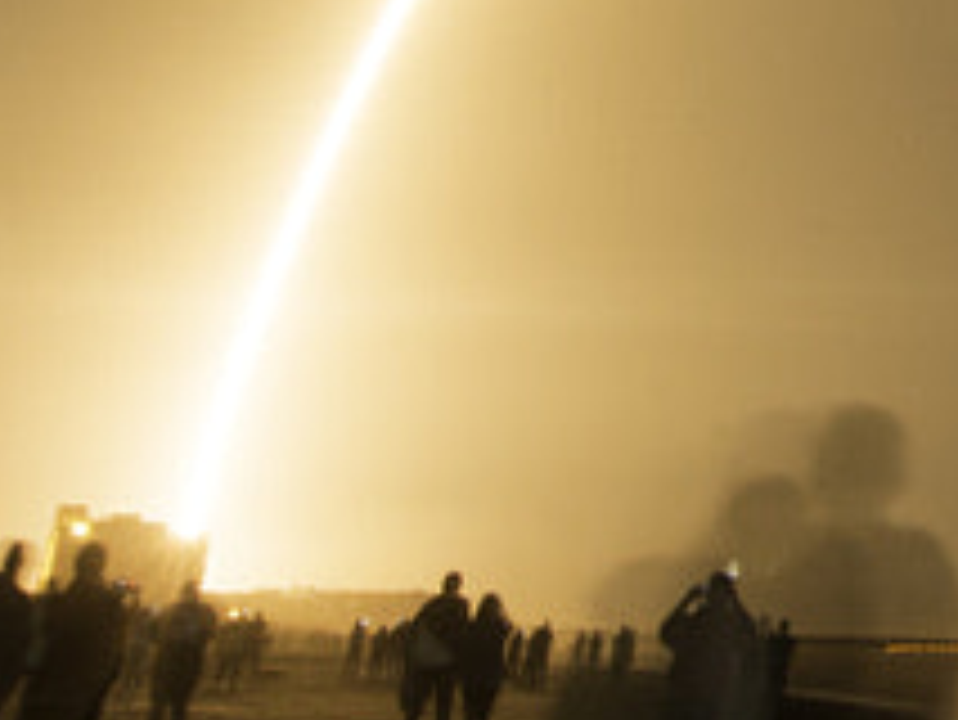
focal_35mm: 101
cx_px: 1934
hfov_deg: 15.4
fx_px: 2797
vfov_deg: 12.4
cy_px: -846
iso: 200
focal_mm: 14
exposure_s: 122
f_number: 22
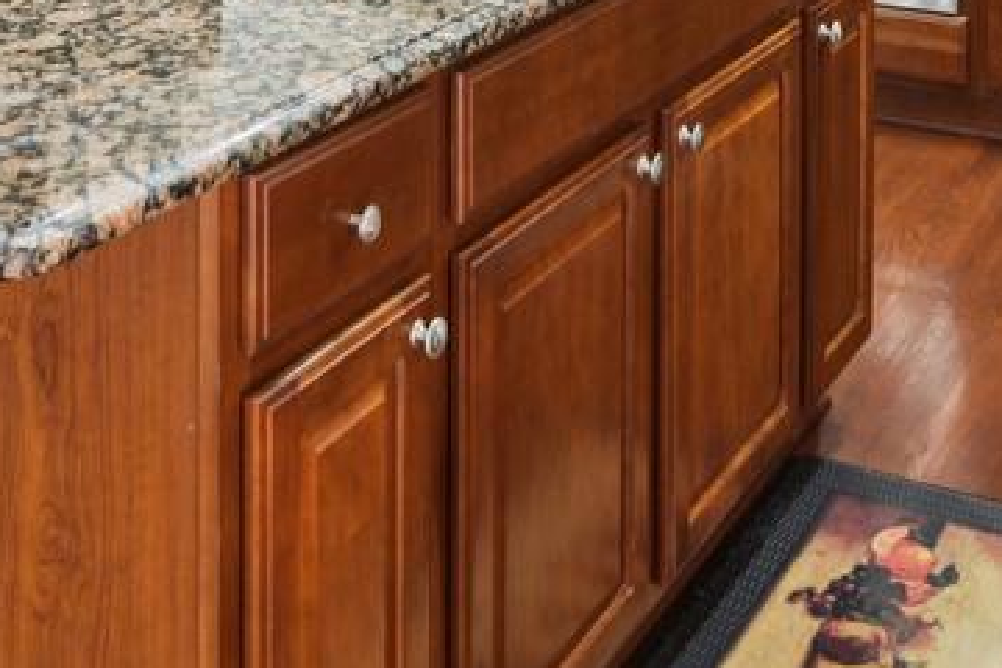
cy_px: -507
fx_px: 1893
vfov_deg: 16.8
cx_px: 571
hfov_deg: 29.6
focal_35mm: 68
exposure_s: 1/8
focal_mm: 17
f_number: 8
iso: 400
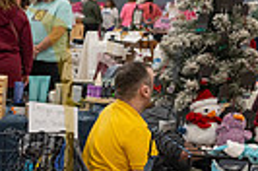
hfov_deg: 16.9
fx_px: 751
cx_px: -169
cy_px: 180
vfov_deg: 12.8
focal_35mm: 105
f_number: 3.5
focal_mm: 24
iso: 1250
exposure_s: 1/125
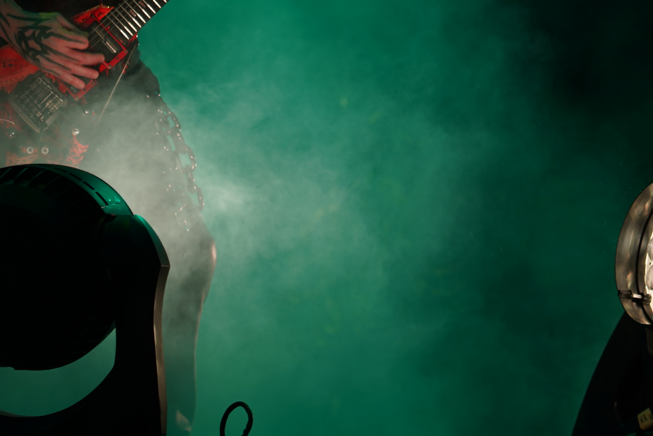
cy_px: -69
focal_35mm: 254
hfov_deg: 8.1
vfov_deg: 5.4
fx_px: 4607
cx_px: 81
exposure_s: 1/125
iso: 125
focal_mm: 105
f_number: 4
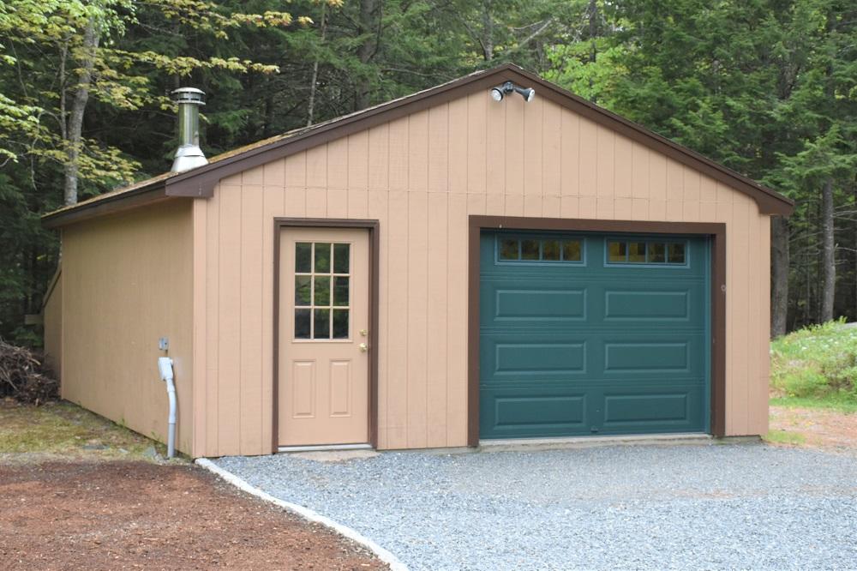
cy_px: 286
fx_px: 1356
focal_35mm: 57
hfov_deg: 35.1
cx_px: 428
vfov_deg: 23.8
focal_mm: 38
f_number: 6.3
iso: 400
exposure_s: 1/160
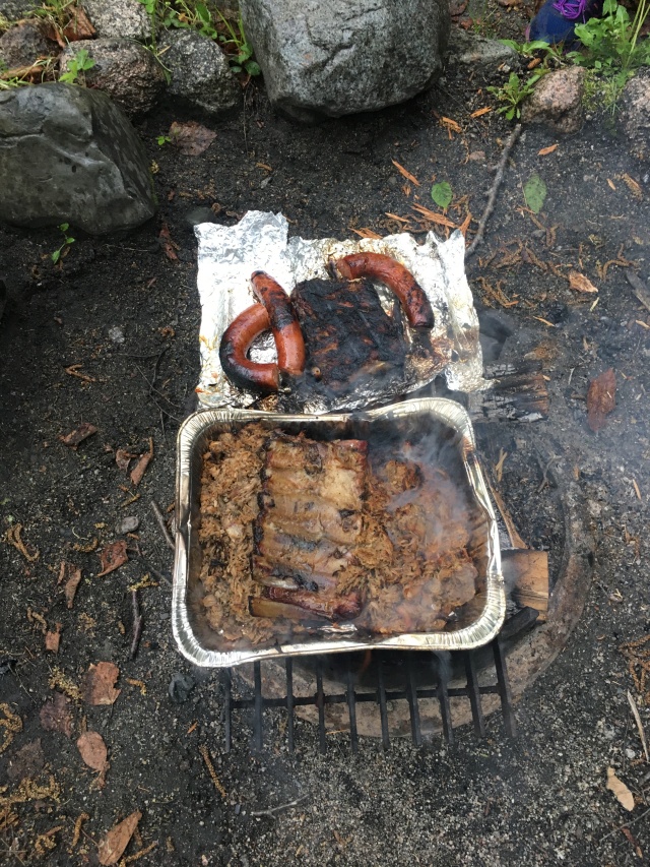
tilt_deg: -65.4
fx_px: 726
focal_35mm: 29
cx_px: 325
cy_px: 434
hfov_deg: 48.2
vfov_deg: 61.7
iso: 40
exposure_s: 1/30
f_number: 2.2
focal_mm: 4.15
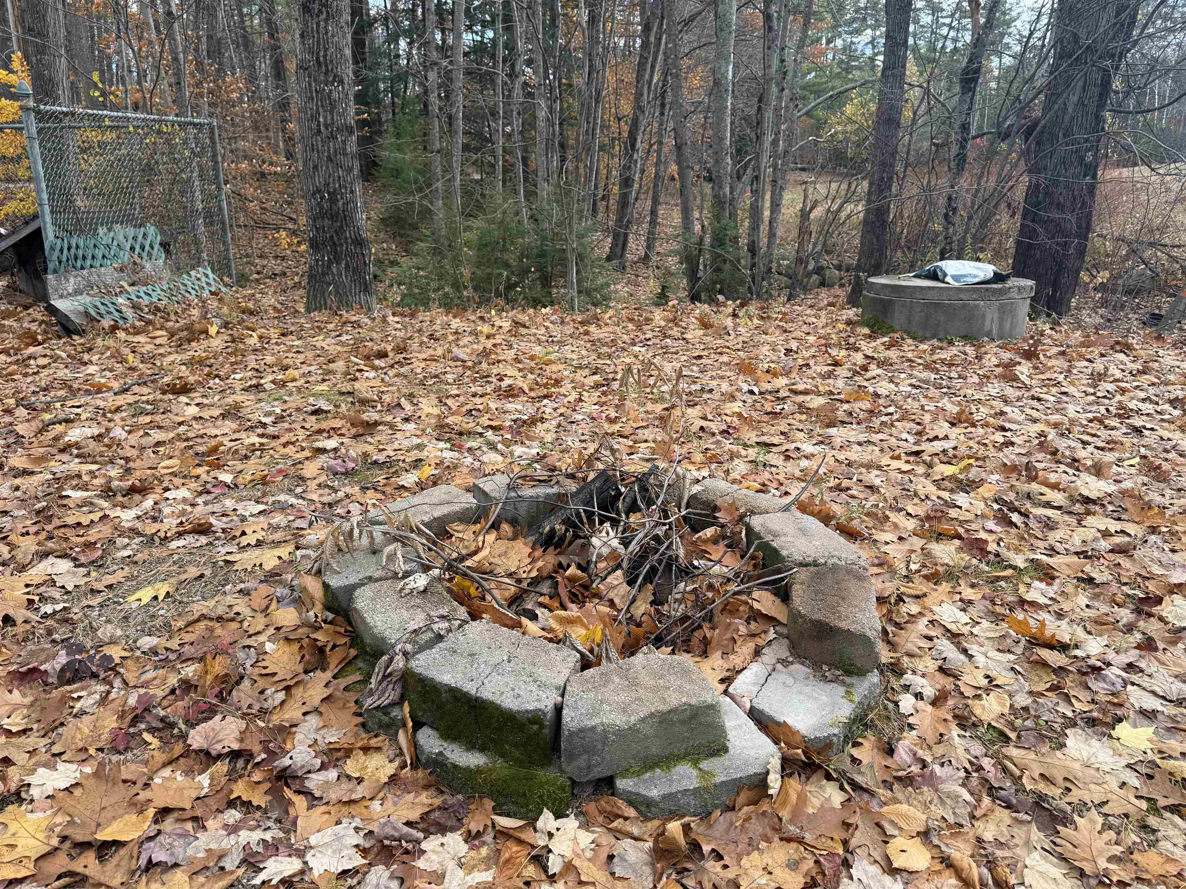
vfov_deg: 56.8
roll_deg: +0.6
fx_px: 822
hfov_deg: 71.6
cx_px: 593
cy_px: 444
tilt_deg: -14.6
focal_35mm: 24
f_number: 1.78
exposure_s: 1/637
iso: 80
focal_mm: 6.76
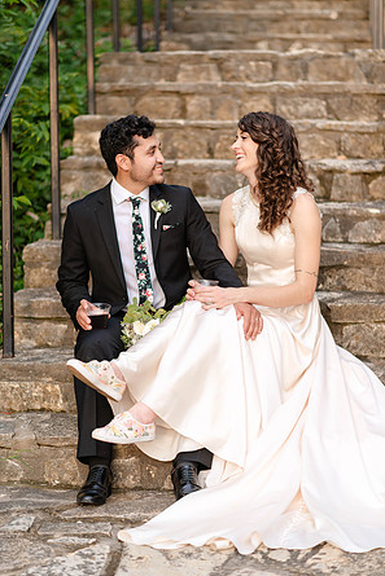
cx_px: 193
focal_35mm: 86
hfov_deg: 15.9
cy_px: 287
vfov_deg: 23.6
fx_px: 1378
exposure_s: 1/500
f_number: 1.8
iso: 100
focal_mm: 85
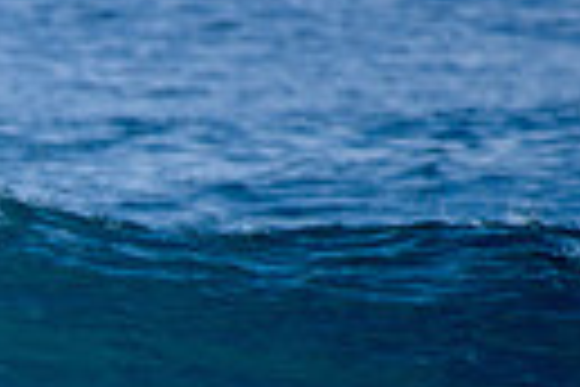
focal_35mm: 2241
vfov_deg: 0.6
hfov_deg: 0.9
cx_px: -513
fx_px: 36102
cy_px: 619
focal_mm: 500
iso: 220
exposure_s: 1/2000
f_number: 5.6
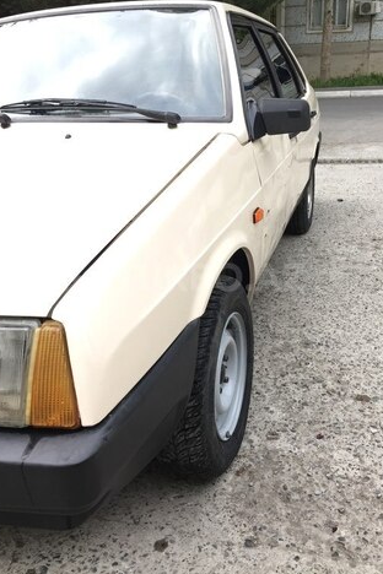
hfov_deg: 41.1
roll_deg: +3.5
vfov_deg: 58.7
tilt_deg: -21.6
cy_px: 277
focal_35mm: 32
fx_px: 511
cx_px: 210
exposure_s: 1/100
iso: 32
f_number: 2.2
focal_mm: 4.15
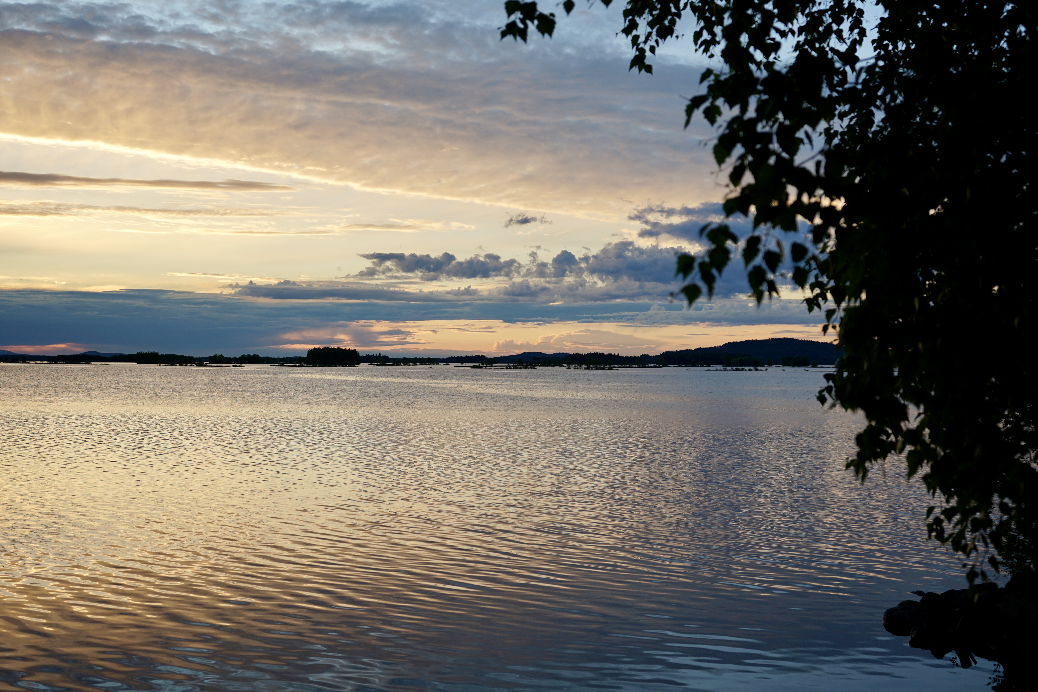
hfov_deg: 46.4
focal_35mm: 42
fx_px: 1211
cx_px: 519
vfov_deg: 31.9
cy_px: 346
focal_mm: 42
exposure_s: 1/250
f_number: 4.5
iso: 100
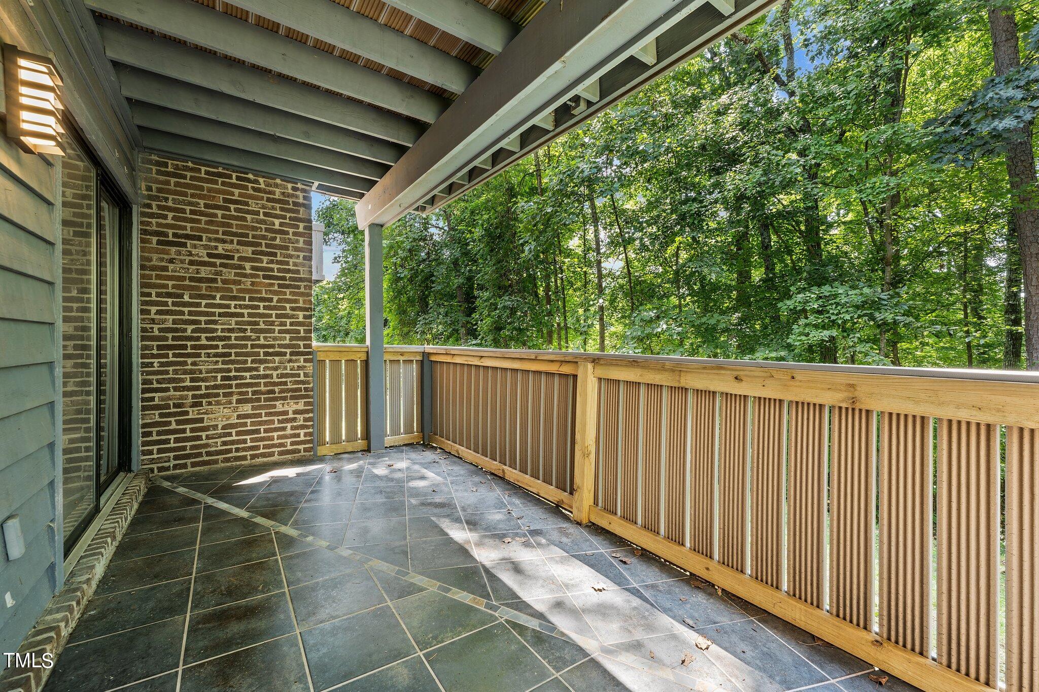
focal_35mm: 14
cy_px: 346
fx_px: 404
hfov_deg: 104.3
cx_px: 520
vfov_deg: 81.2
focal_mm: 14
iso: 200
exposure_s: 1/2
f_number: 8
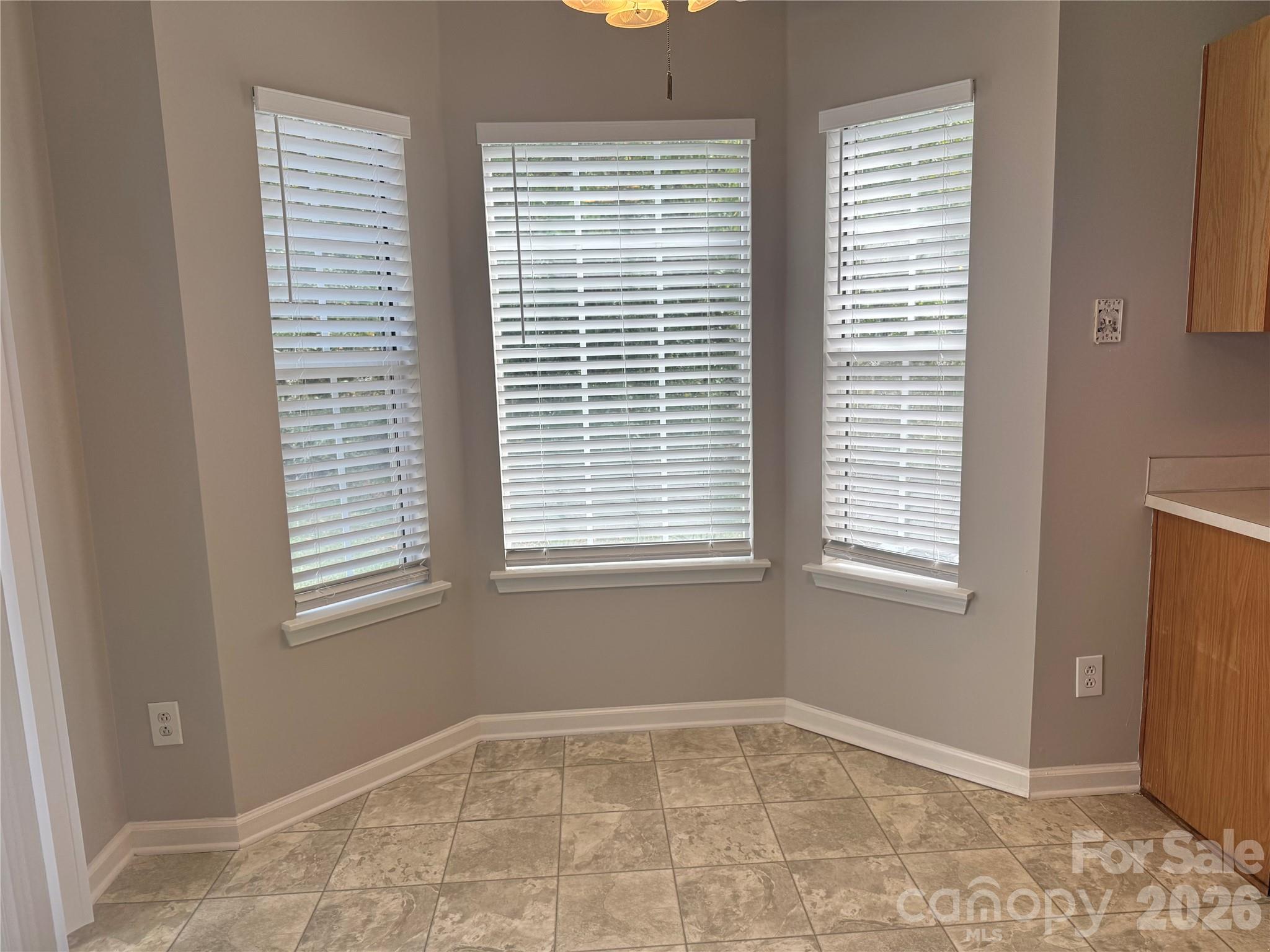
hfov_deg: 71.6
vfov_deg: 56.8
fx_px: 881
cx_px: 635
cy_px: 476
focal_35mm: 24
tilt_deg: -9.7
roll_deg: +1.8
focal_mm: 6.76
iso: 80
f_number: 1.78
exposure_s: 1/535
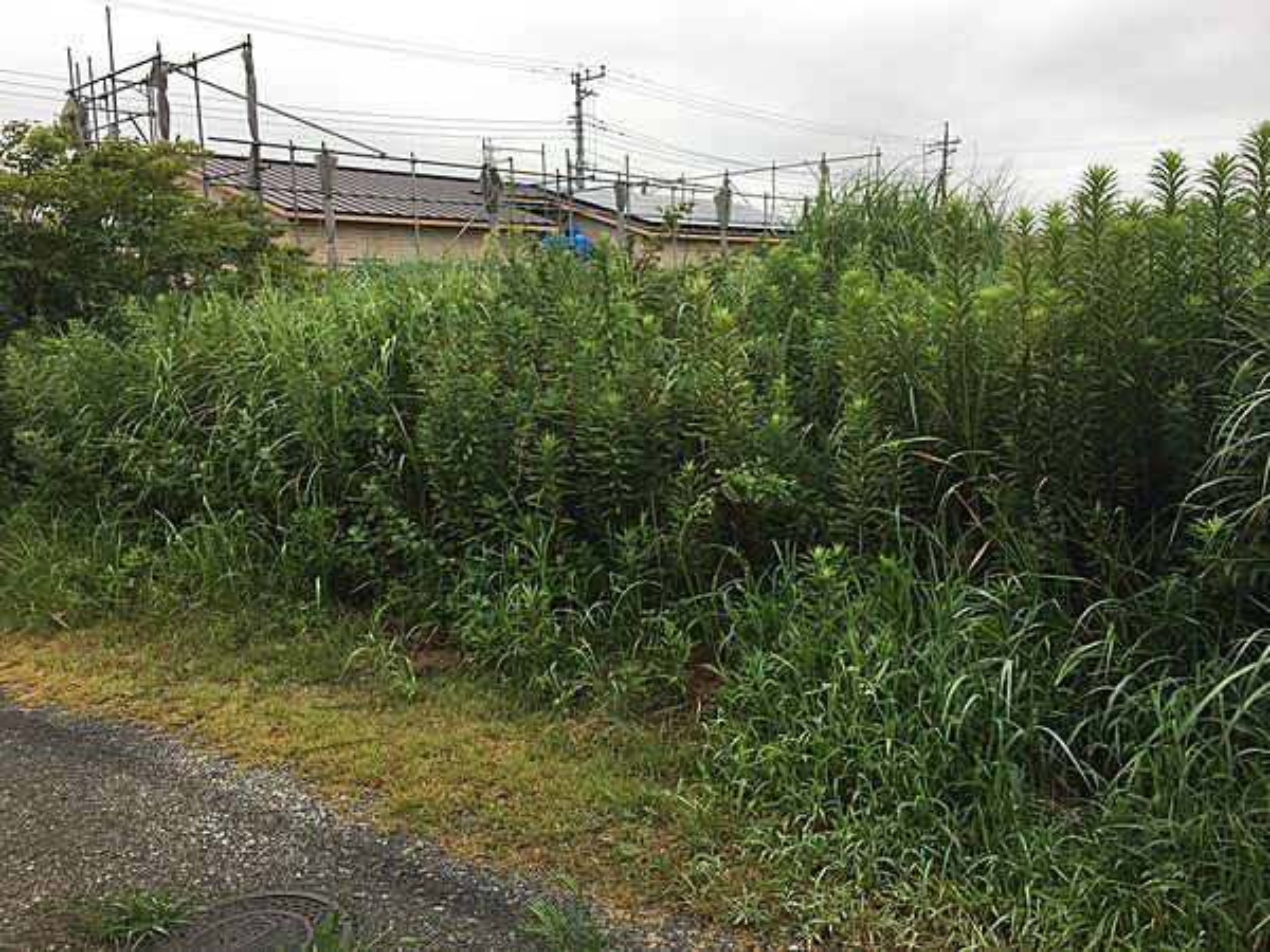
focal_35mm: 29
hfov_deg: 61.7
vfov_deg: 48.2
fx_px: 1064
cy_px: 476
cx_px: 635
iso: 25
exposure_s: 1/403
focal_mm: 4.15
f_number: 2.2
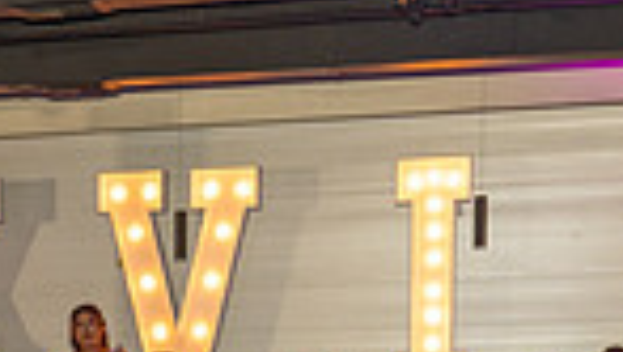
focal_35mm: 128
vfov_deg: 8.8
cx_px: -85
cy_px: 795
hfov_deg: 16.2
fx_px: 2116
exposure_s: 1/125
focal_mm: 31
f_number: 3.5
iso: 1000
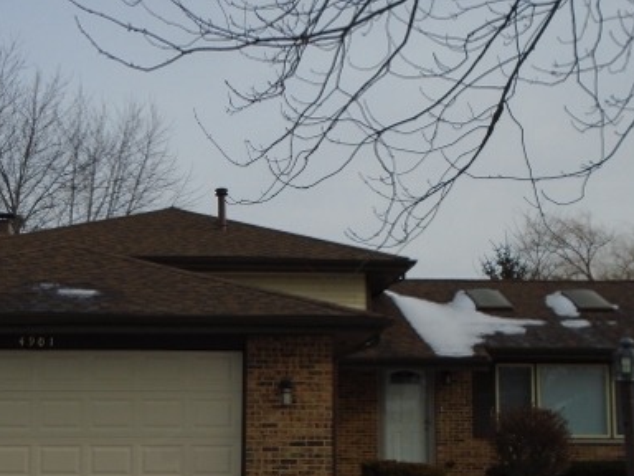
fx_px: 1099
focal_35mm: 60
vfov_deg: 24.3
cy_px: 314
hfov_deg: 32.0
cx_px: 233
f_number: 3.8
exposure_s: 1/1250
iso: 100
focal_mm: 6.4
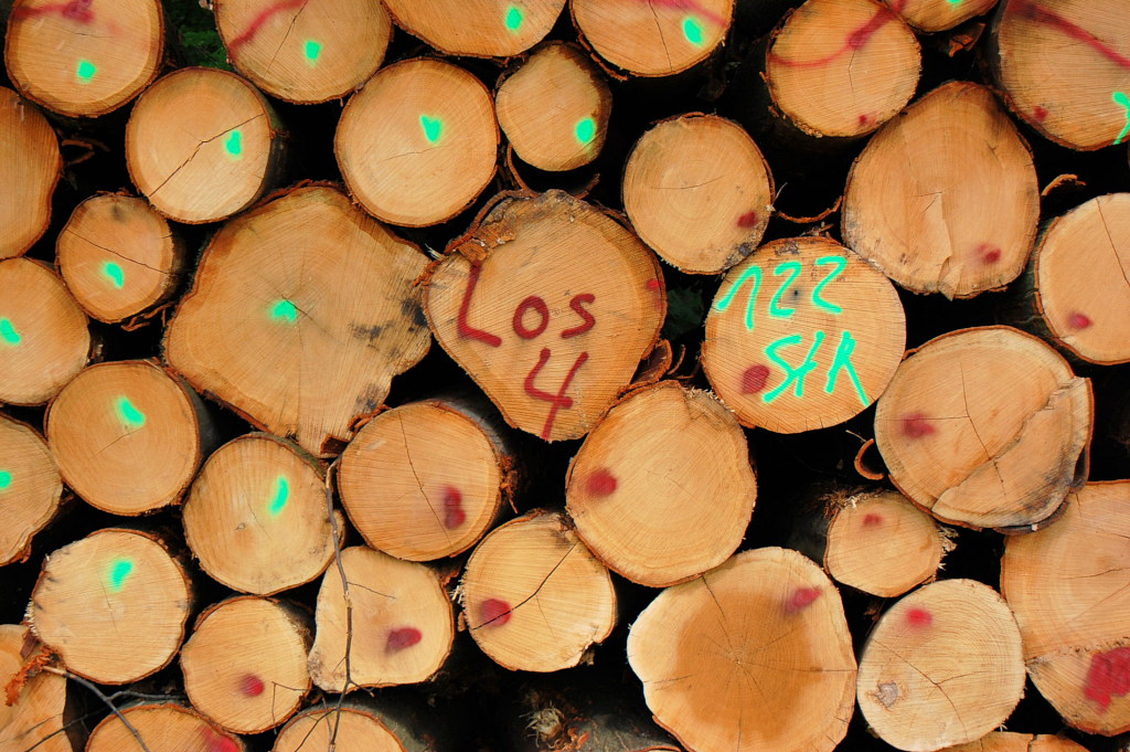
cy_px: 376
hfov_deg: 24.6
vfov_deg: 16.5
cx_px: 565
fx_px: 2587
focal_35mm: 82
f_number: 5.6
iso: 200
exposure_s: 1/200
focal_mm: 55
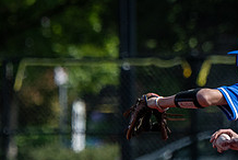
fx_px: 8394
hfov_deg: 1.6
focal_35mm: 1268
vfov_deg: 1.1
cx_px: 153
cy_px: 162
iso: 450
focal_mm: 290
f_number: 5.6
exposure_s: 1/1600
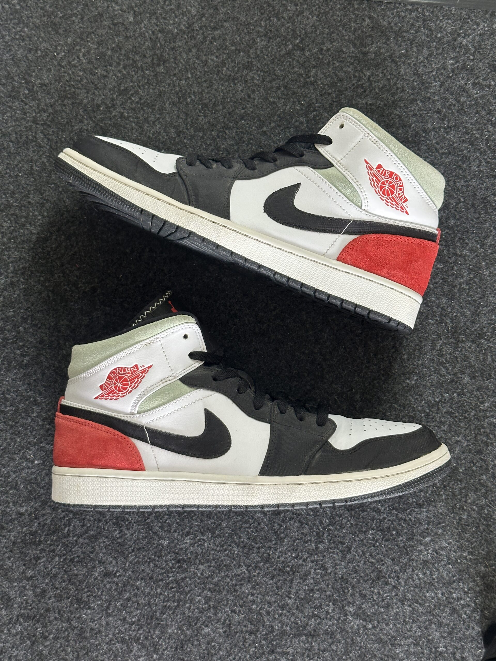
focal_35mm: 48
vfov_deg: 39.7
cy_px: 330
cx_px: 248
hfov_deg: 30.3
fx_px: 917
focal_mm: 6.86
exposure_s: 1/50
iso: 125
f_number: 1.78
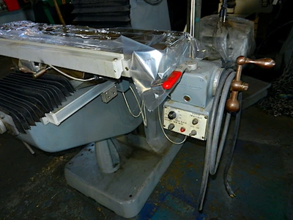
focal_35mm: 25
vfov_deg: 54.9
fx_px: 212
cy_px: 110
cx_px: 146
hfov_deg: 69.4
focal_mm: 4.5
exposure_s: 1/30
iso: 200
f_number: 3.5
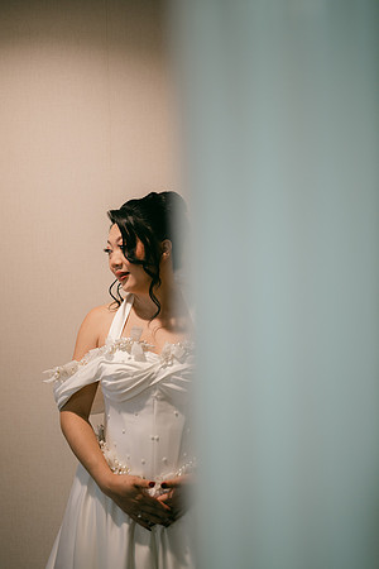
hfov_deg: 37.9
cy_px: 284
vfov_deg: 54.4
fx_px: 553
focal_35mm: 35
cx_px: 190
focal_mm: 35
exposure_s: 1/400
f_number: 1.2
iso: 400
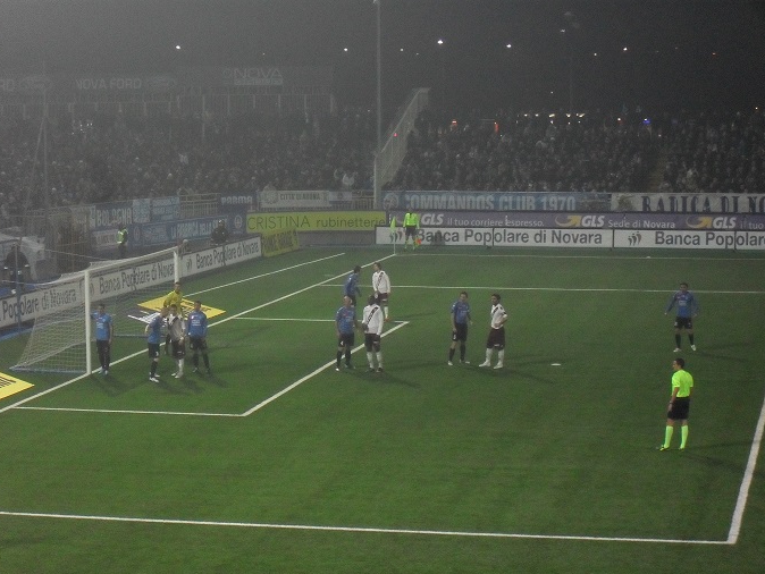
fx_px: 2410
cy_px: 296
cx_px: 382
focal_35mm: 109
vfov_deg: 13.6
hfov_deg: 18.0
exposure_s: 1/60
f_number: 5.8
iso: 400
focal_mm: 18.9
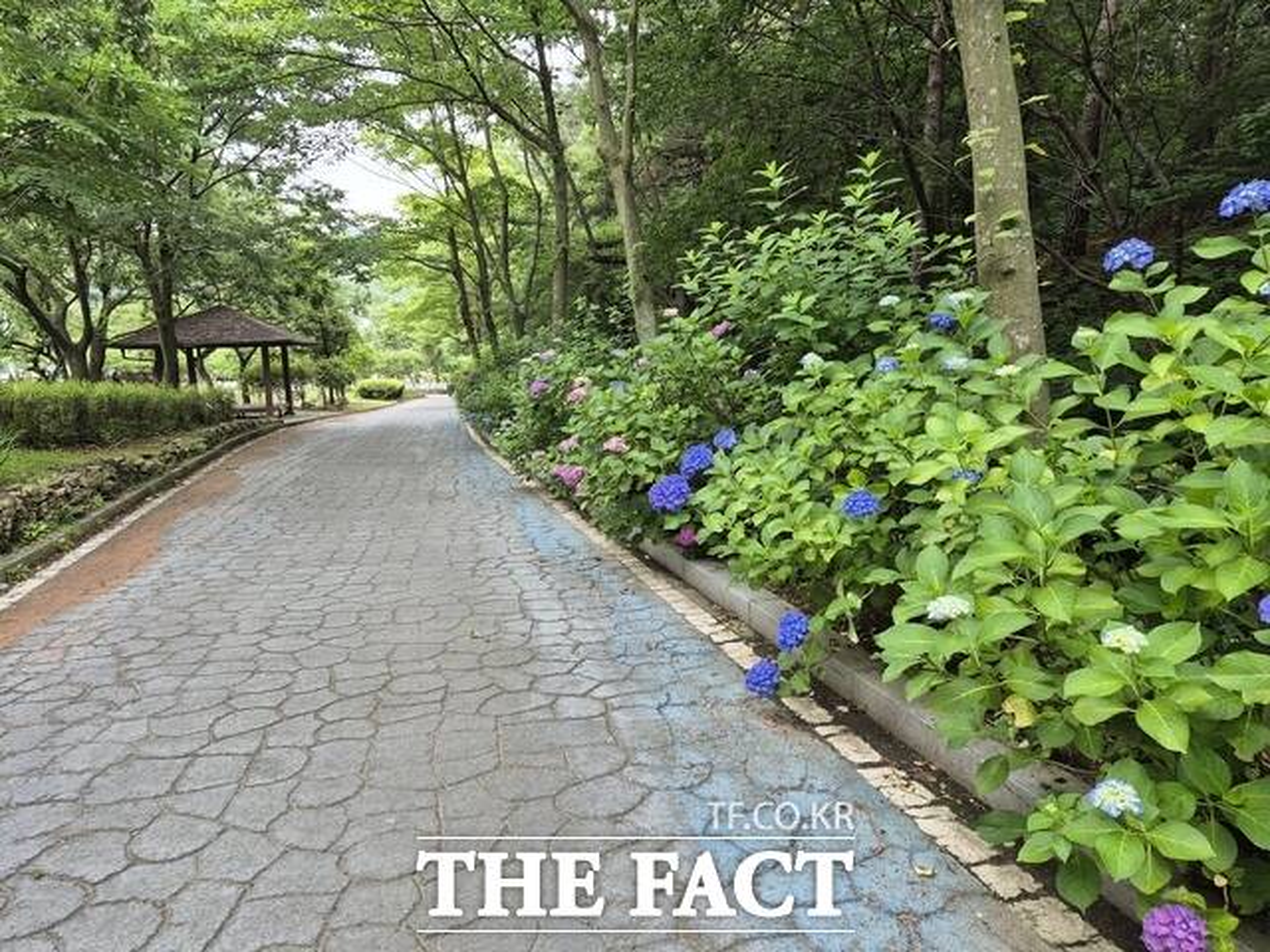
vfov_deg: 58.9
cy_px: 476
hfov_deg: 73.9
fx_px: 844
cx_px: 635
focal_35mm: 23
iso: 64
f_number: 1.8
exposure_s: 1/180
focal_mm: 5.4
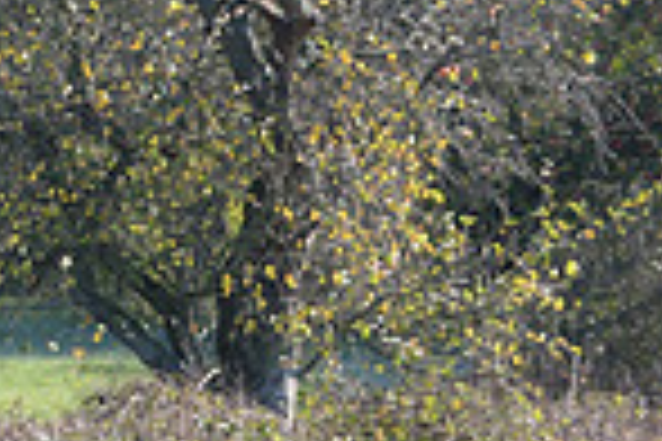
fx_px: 7410
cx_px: -630
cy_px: 315
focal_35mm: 403
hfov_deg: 5.0
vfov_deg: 3.4
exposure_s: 1/1250
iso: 1000
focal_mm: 102
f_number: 5
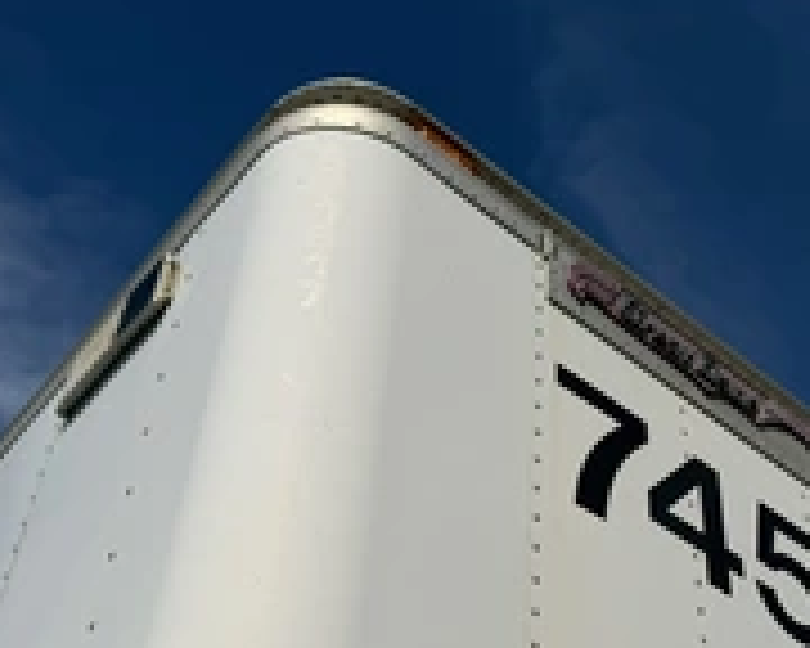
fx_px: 1247
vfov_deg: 28.1
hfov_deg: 35.2
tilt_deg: +45.1
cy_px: 580
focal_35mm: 52
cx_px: 603
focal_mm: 6.76
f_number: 1.78
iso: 80
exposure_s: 1/14286
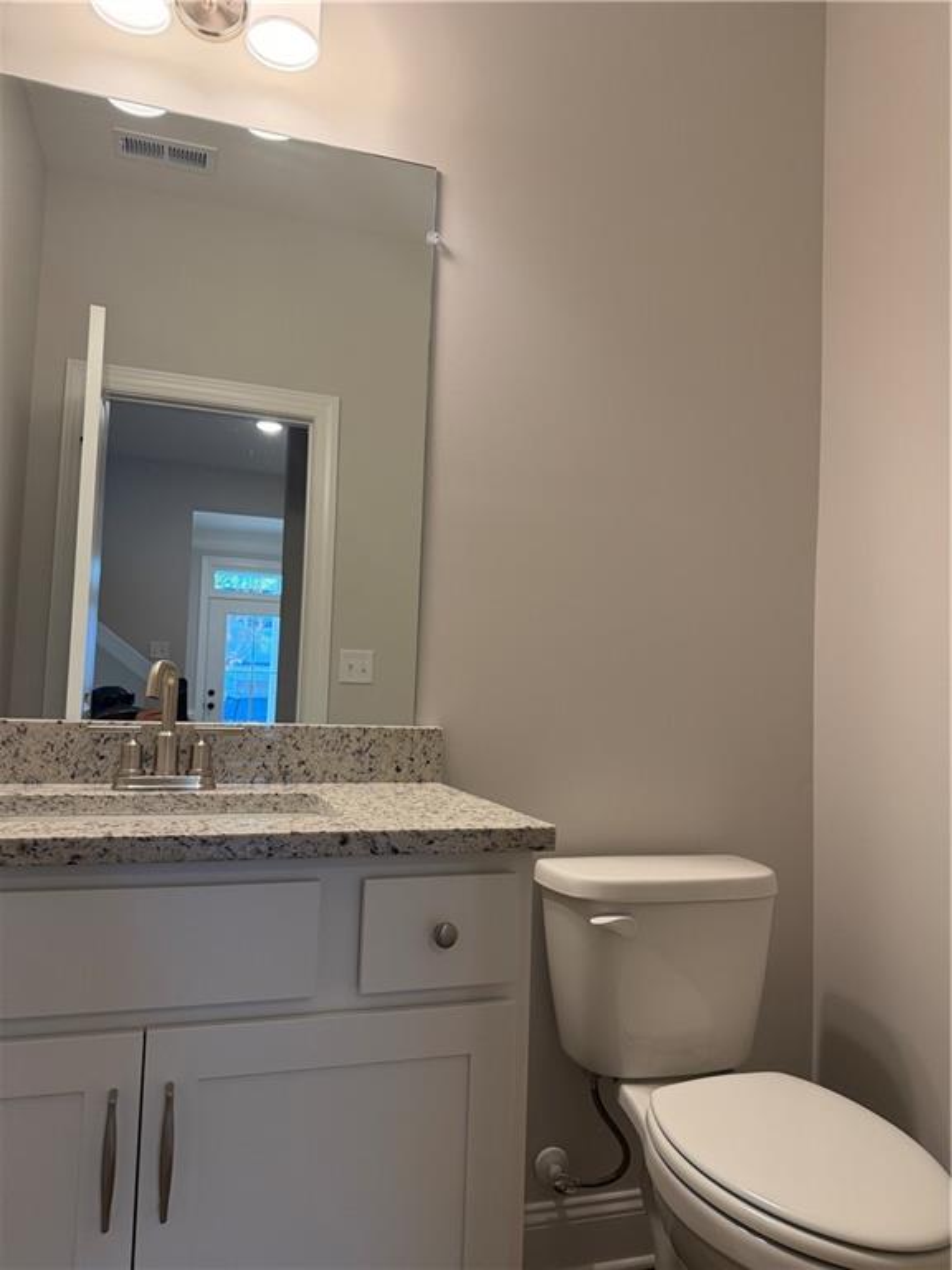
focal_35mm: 24
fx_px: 880
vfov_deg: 71.6
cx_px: 476
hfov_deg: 56.8
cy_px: 635
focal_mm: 6.76
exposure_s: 1/121
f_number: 1.78
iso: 200
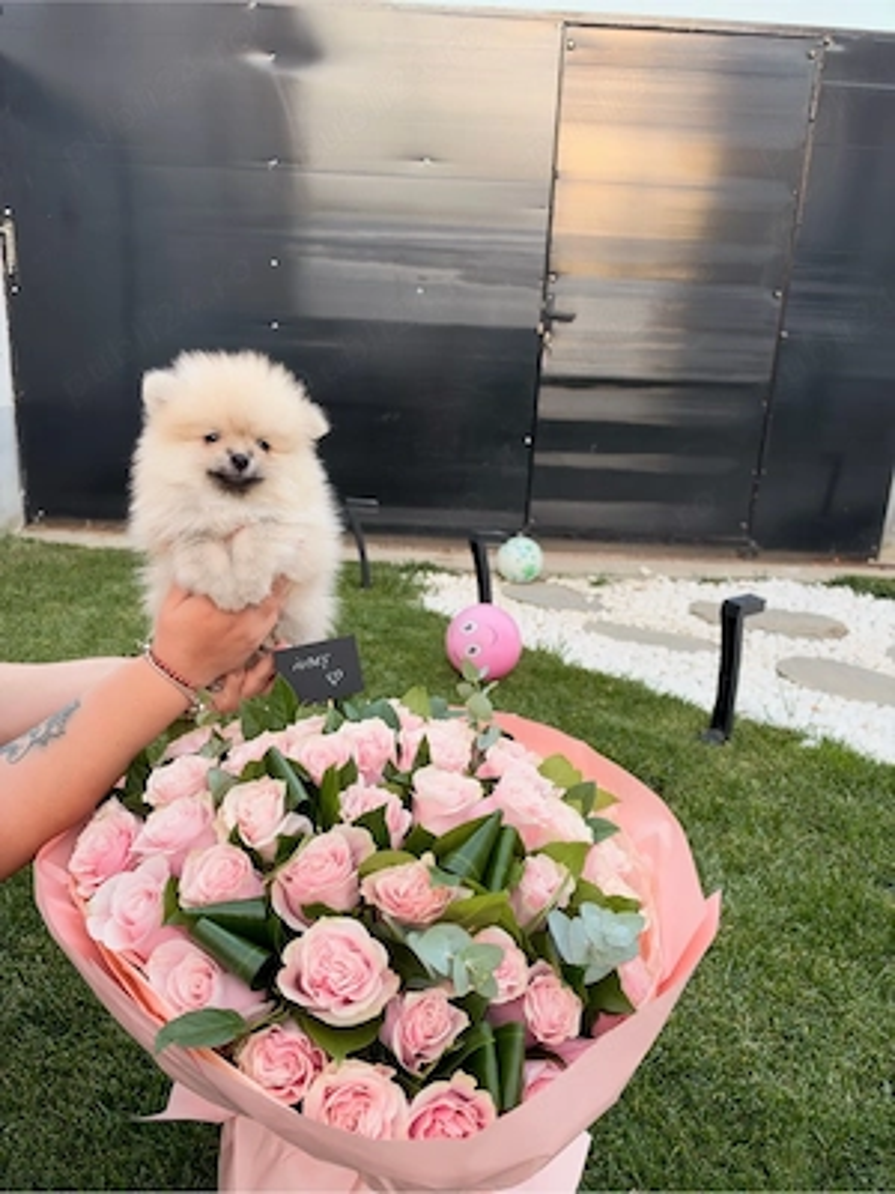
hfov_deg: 56.8
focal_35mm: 24
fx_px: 827
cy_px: 597
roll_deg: -3.8
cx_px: 448
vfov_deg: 71.6
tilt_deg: -16.8
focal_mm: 6.93
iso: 64
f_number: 1.8
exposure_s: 1/121
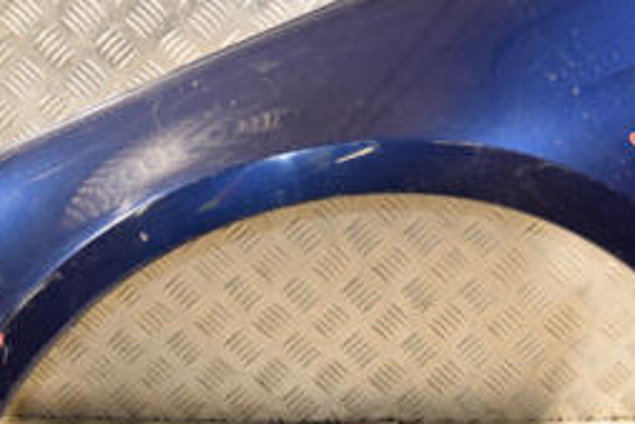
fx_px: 1129
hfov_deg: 31.3
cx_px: 374
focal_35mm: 64
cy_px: 201
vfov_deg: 21.3
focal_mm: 18
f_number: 5
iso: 800
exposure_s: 1/200
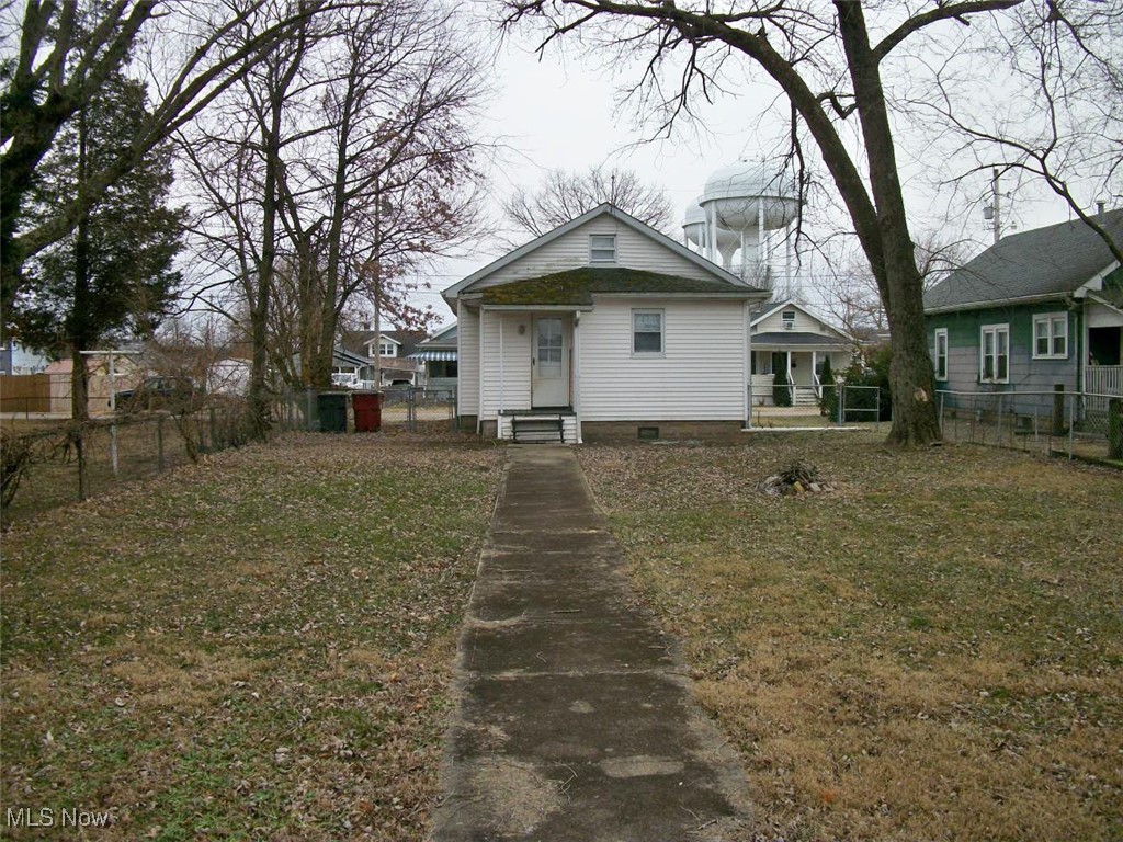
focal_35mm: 32
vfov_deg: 44.2
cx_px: 562
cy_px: 421
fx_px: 1038
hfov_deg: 56.8
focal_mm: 5.7
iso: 80
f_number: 8.8
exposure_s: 1/100
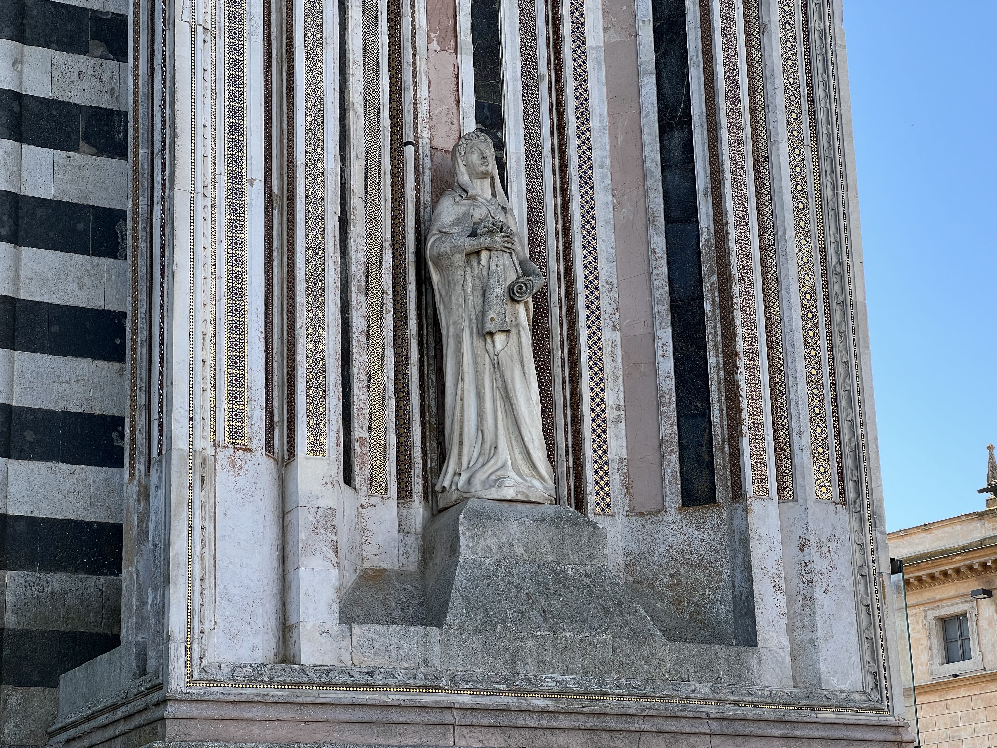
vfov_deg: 19.1
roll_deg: +2.3
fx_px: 2218
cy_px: 374
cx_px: 498
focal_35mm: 77
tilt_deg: +16.7
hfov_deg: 25.3
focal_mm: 9
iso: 32
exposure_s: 1/209
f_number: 2.8
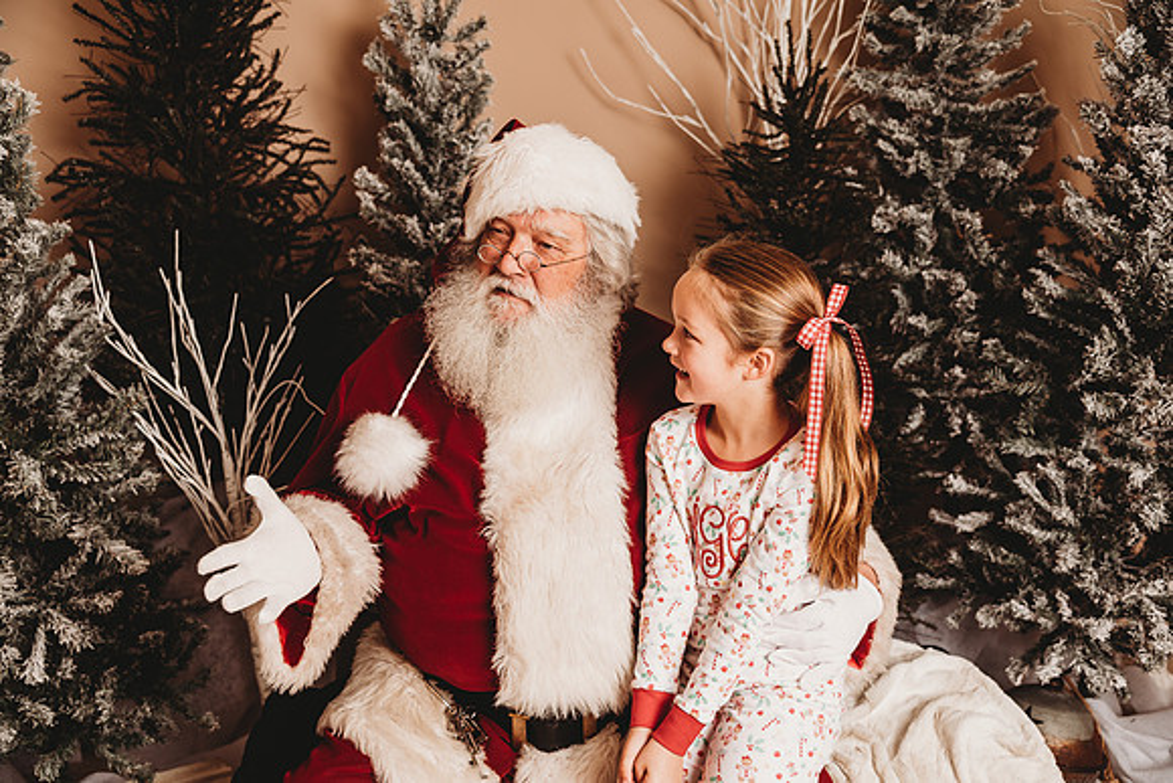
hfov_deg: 54.4
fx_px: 1141
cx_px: 586
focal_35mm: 35
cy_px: 392
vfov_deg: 37.9
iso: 100
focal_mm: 35
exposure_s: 1/160
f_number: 4
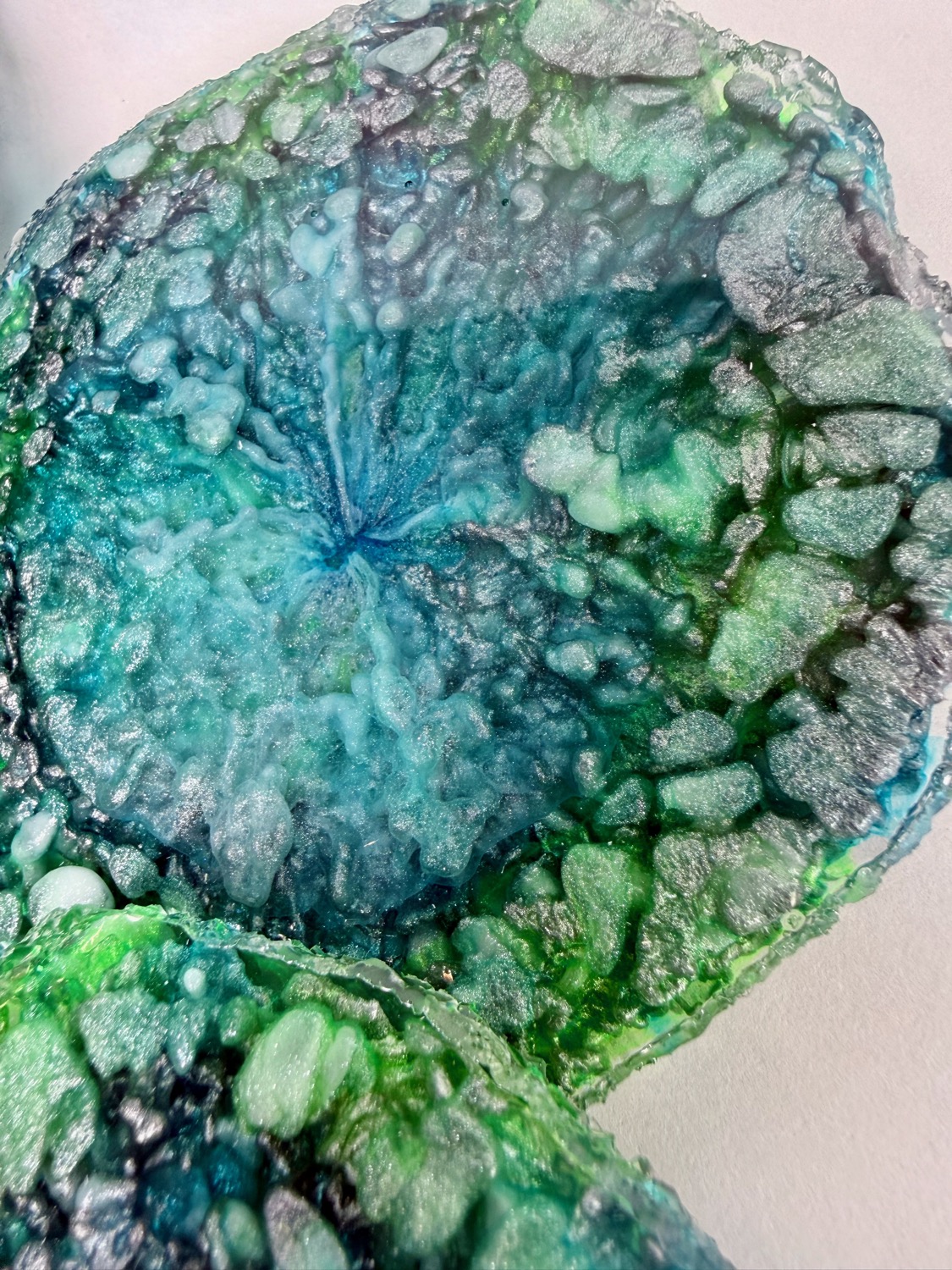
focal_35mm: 24
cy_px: 635
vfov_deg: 71.6
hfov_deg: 56.8
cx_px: 476
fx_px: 880
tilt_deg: -62.5
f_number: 2.2
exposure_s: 1/99
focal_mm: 2.22
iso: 100
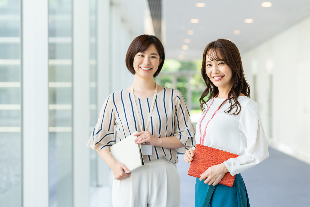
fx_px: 732
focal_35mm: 85
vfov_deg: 16.1
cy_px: 104
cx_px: 155
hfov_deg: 23.9
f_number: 2.8
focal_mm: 85
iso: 320
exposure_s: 1/320
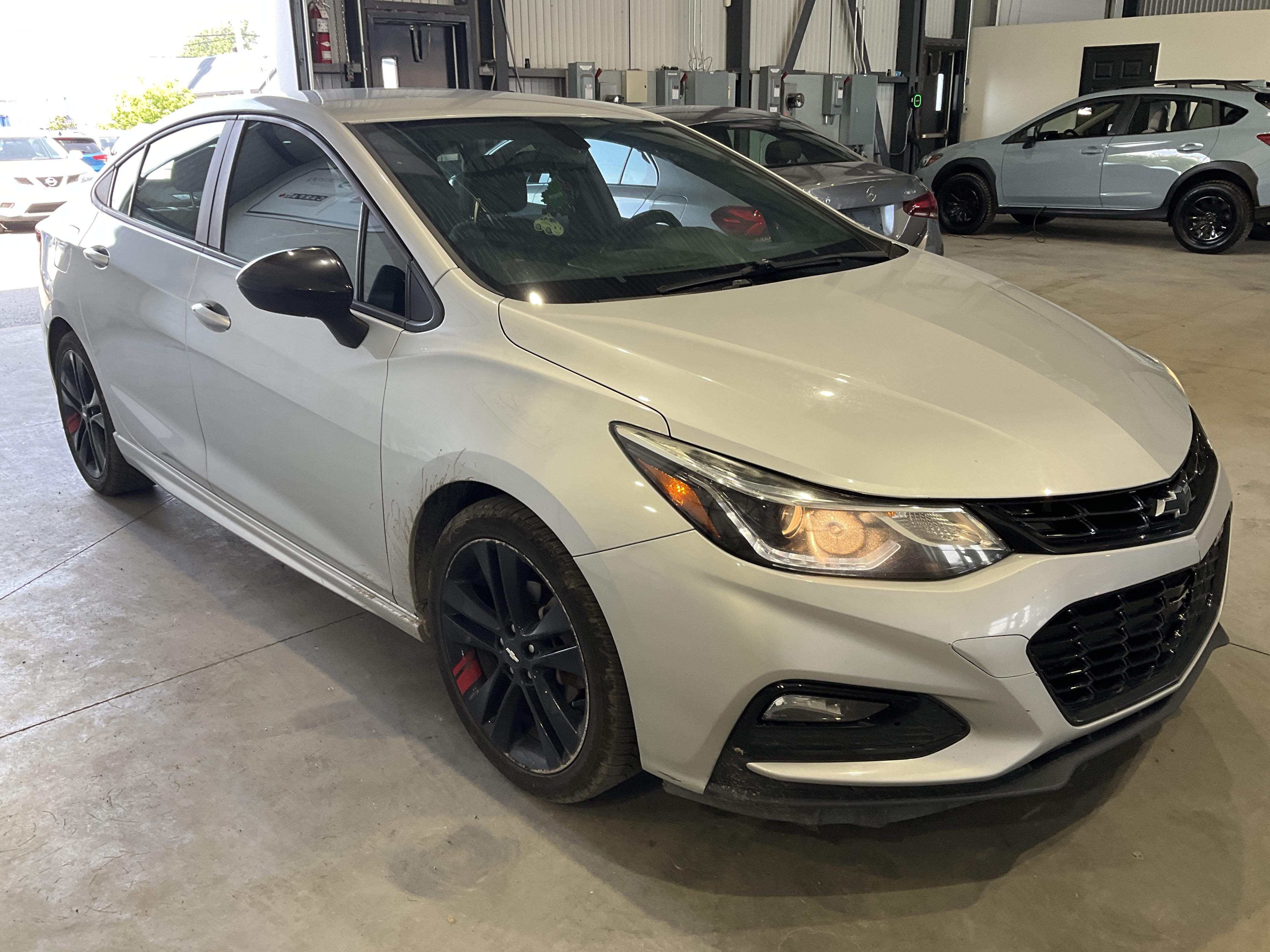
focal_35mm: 29
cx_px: 635
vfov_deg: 48.2
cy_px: 476
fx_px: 1064
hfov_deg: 61.7
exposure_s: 1/120
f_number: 1.8
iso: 64
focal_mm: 3
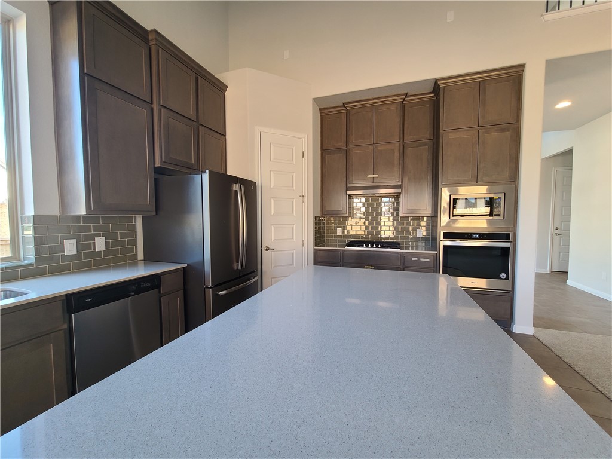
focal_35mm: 13
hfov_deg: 106.2
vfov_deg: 89.9
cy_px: 230
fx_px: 230
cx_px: 306
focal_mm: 2.2
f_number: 2.2
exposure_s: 1/59
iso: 160
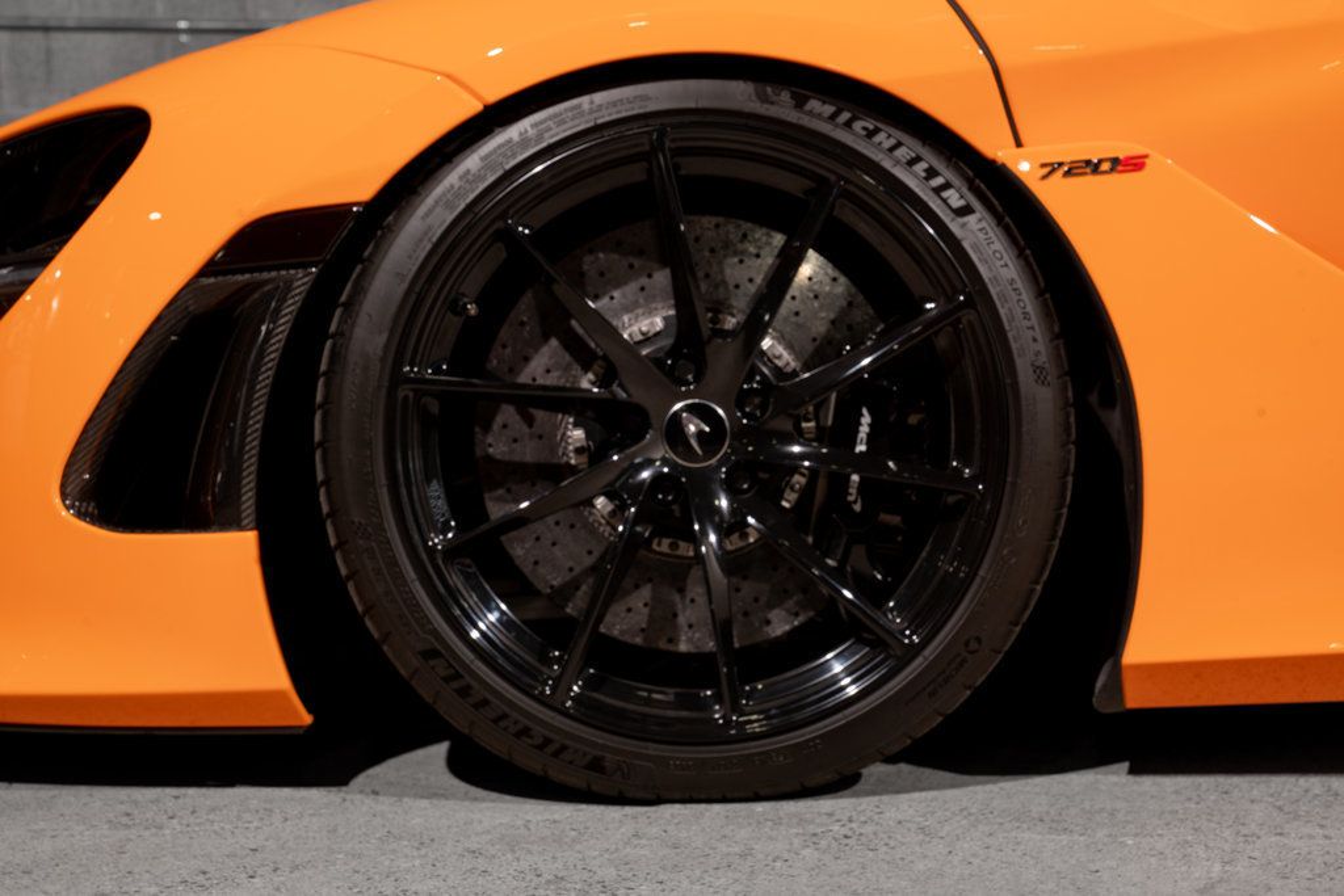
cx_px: 672
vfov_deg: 19.5
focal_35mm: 70
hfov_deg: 28.8
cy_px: 448
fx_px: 2614
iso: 320
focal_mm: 70
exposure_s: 1/50
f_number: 11
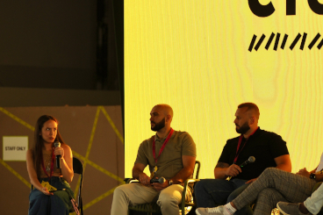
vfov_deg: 5.8
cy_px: 86
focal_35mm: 238
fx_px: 2134
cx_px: 272
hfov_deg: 8.6
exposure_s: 1/200
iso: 320
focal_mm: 125
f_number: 2.8
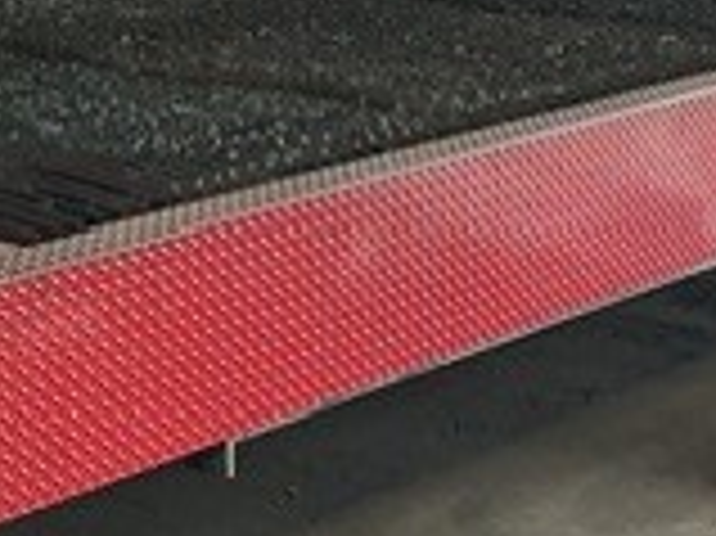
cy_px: 50
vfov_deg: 12.5
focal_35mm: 117
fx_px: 2418
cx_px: 405
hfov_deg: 16.8
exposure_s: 1/50
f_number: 1.8
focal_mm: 3
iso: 100
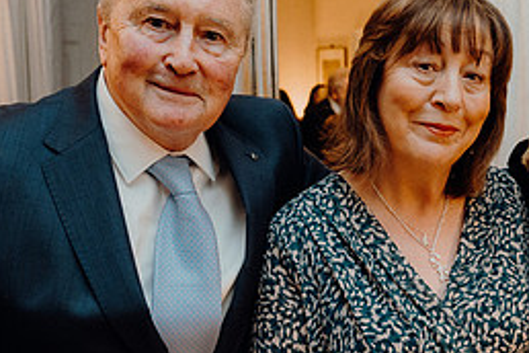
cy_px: 266
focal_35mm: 54
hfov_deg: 35.7
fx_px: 793
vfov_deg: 24.8
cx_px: 422
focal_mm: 24
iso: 2500
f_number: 3.5
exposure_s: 1/160
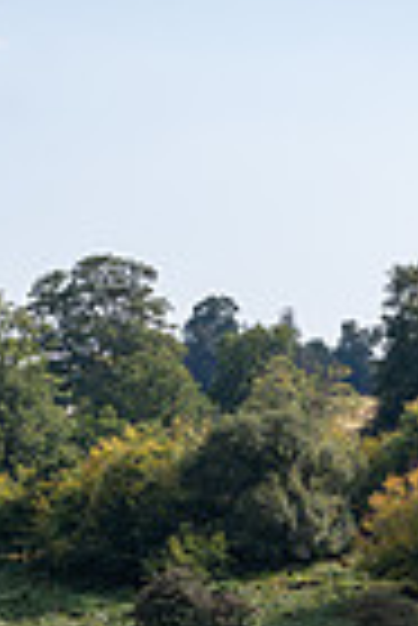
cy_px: 977
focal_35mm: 226
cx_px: 34
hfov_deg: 6.1
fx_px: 3926
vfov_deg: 8.8
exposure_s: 1/1250
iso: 200
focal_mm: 70
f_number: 5
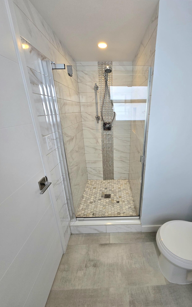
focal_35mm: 14
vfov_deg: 105.3
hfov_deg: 77.7
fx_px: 117
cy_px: 155
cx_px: 116
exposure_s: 1/50.8
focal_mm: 1.7
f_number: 2.2
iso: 80
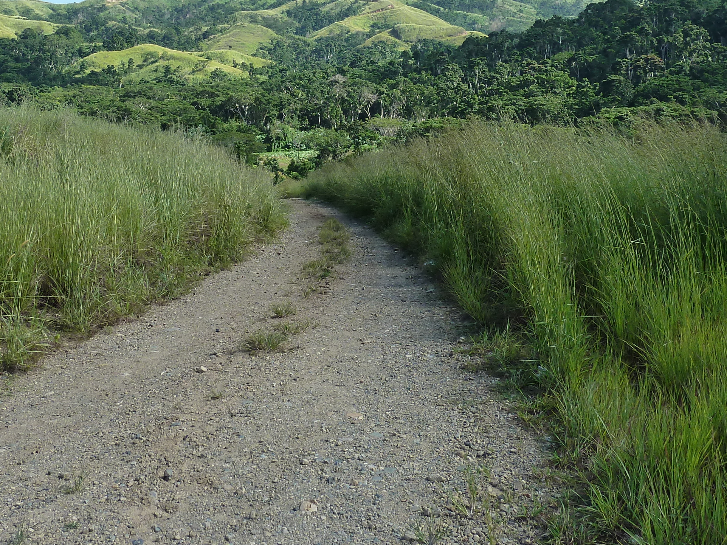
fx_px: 861
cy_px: 120
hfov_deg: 45.7
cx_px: 320
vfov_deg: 34.2
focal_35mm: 41
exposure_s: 1/320
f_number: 4
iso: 125
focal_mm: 4.1
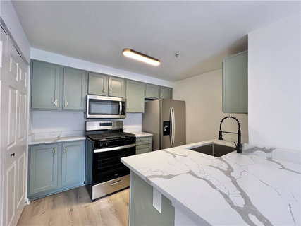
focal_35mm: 13
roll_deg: -1.6
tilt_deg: +1.4
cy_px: 113
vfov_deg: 89.9
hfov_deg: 106.2
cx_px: 150
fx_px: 113
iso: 200
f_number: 1.8
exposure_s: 1/120
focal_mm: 1.57
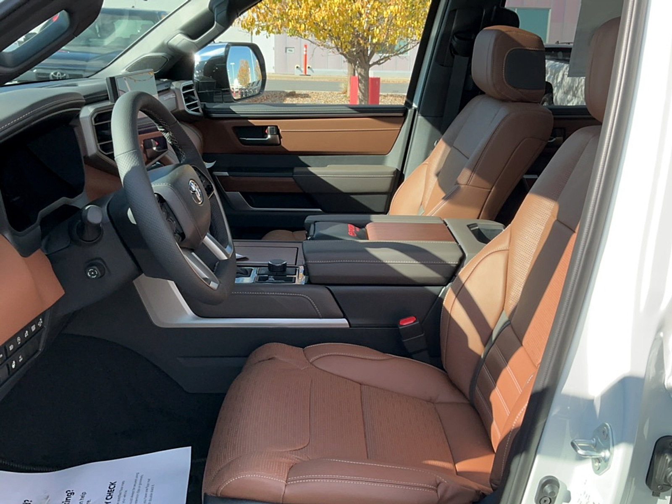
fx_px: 582
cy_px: 252
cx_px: 336
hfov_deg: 60.0
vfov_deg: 46.8
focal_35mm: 30
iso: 25
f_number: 1.8
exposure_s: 1/419
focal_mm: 3
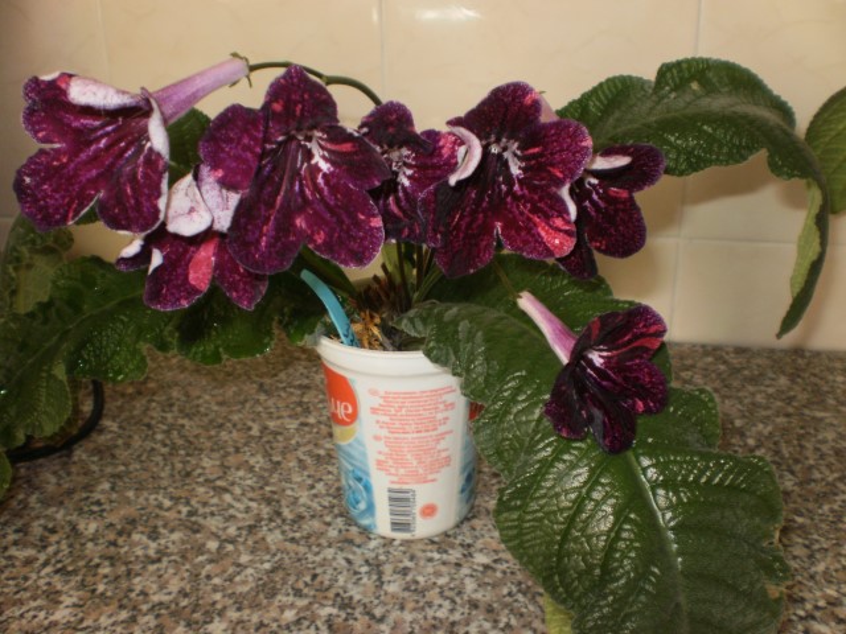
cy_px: 317
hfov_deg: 49.0
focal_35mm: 38
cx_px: 423
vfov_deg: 37.7
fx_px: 929
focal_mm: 6.3
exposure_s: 1/30
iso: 100
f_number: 3.1
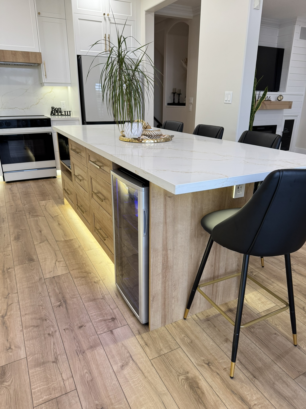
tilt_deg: -20.4
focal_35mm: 24
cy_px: 204
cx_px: 153
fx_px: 283
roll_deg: -0.6
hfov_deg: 56.8
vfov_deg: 71.6
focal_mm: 6.76
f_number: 1.78
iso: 160
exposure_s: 1/120
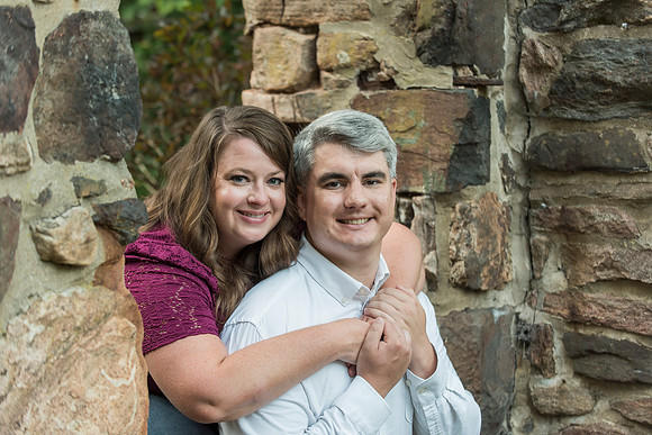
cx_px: 326
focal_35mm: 90
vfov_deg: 15.2
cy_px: 218
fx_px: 1630
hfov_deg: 22.6
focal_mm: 90
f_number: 4
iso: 640
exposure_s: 1/80
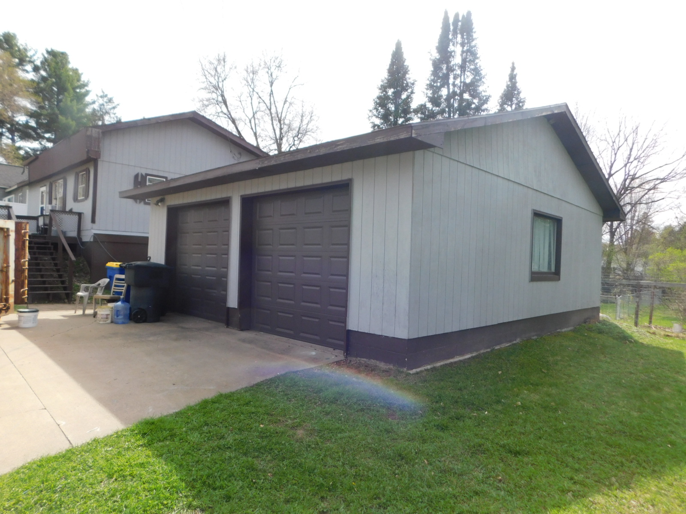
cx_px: 343
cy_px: 257
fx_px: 456
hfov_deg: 73.9
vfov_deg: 58.9
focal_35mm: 23
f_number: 3
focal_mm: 4
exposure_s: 1/800
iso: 125
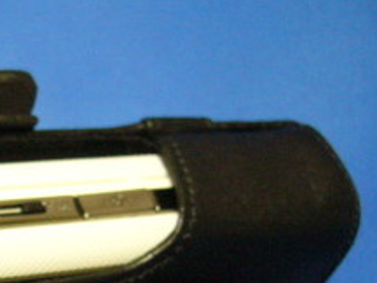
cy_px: 275
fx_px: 882
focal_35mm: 81
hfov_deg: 22.7
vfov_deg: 17.8
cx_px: -37
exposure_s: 1/8
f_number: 2.8
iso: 200
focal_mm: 5.8
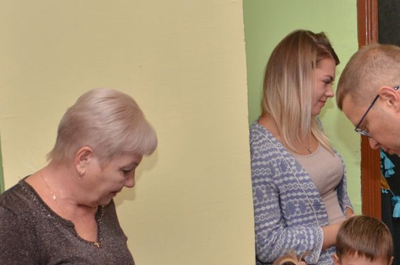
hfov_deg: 22.6
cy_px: 237
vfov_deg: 15.1
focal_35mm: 89
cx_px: 308
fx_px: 989
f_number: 4
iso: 800
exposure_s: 1/200
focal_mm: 25
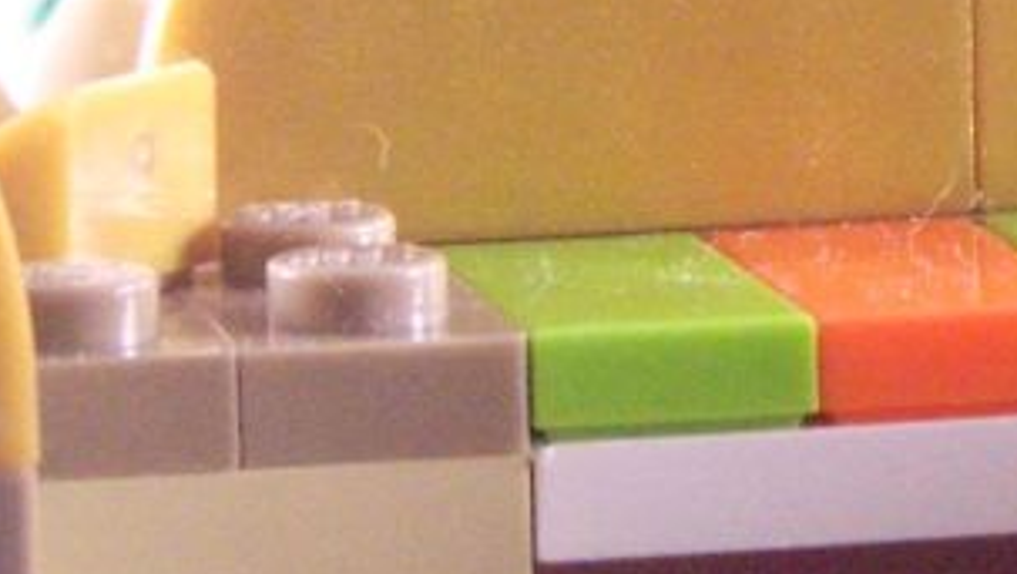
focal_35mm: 471
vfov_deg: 2.6
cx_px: 1416
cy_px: 128
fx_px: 12711
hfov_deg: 4.6
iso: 400
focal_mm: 21.2
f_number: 4
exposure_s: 1/60
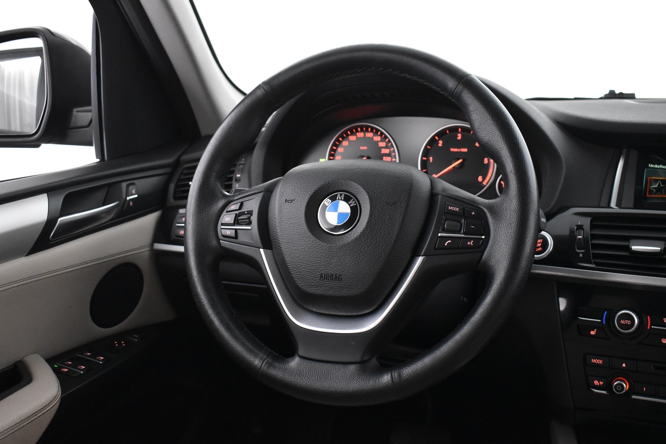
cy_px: 222
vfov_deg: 33.0
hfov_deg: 47.9
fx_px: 749
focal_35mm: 40
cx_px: 333
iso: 3200
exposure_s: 1/25
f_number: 4
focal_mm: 27
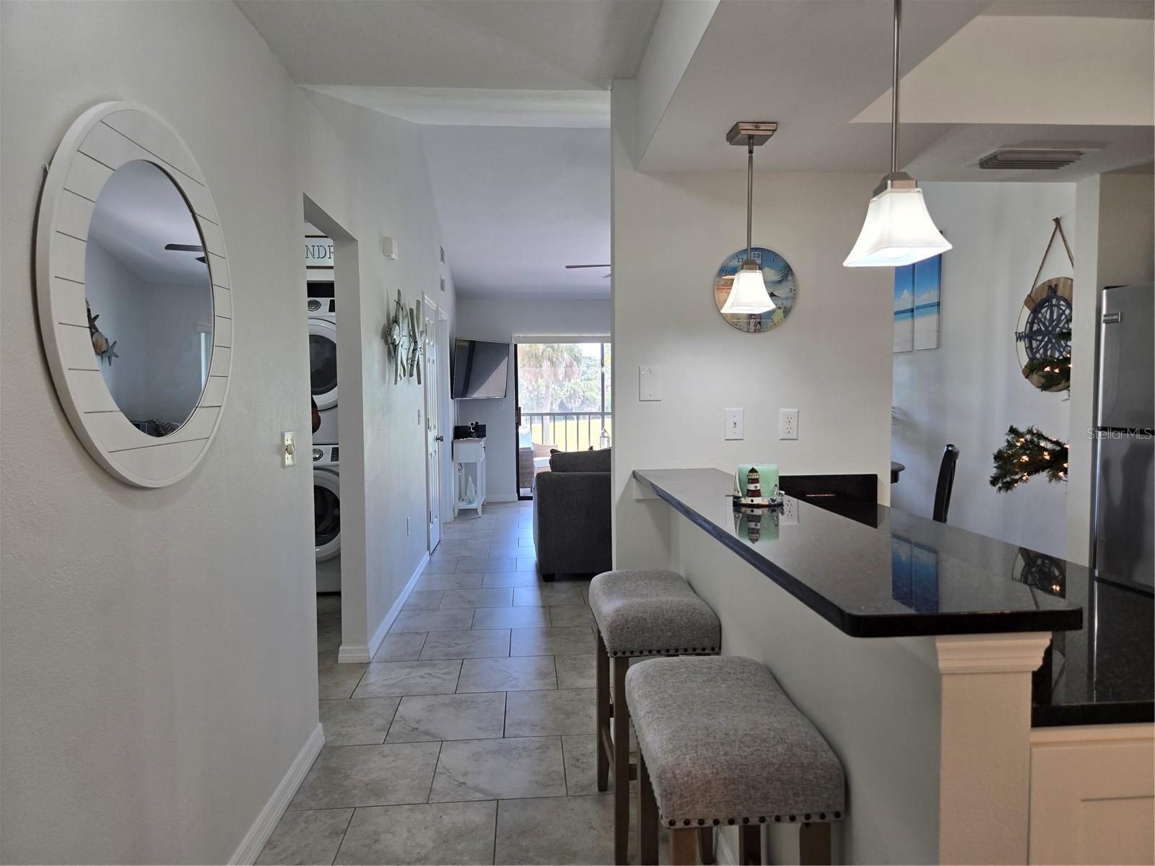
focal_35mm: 23
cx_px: 578
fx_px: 767
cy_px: 433
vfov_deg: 58.9
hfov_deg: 73.9
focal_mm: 5.4
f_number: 1.8
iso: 64
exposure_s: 1/120
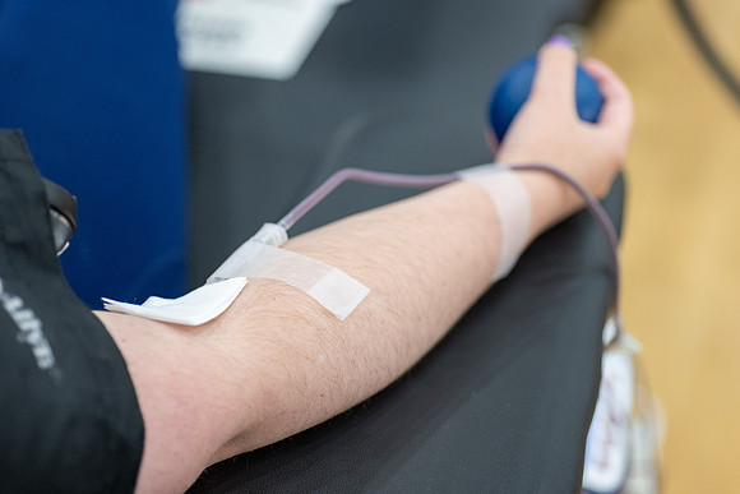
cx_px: 370
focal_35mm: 60
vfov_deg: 22.6
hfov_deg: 33.4
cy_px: 247
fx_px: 1234
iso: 1000
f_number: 3.2
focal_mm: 60
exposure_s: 1/200
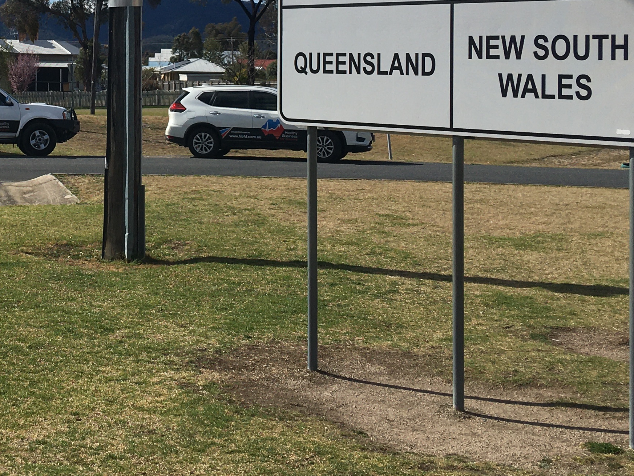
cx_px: 66
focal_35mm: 67
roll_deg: -0.2
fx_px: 1227
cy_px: 49
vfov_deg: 21.5
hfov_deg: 27.9
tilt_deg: +2.3
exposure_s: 1/2747
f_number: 2.2
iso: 25
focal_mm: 4.15
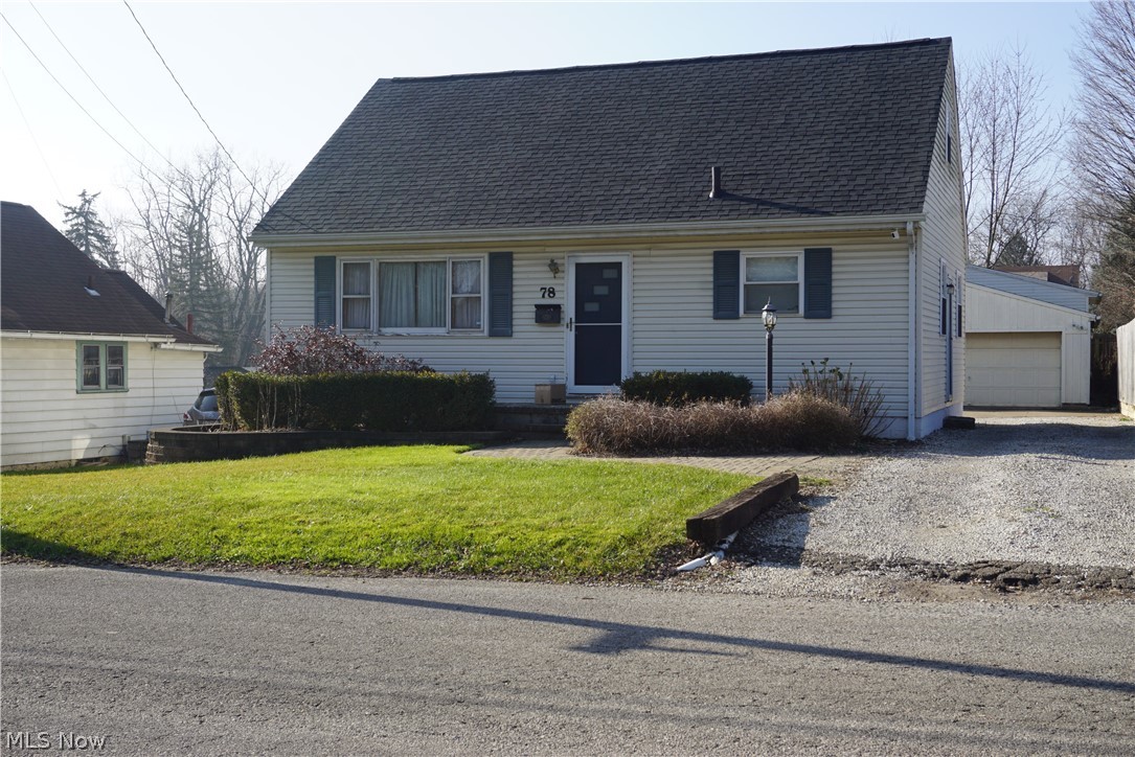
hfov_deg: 45.0
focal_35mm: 44
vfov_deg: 30.9
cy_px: 378
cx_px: 568
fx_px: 1372
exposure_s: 1/100
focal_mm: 29
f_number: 10
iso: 100
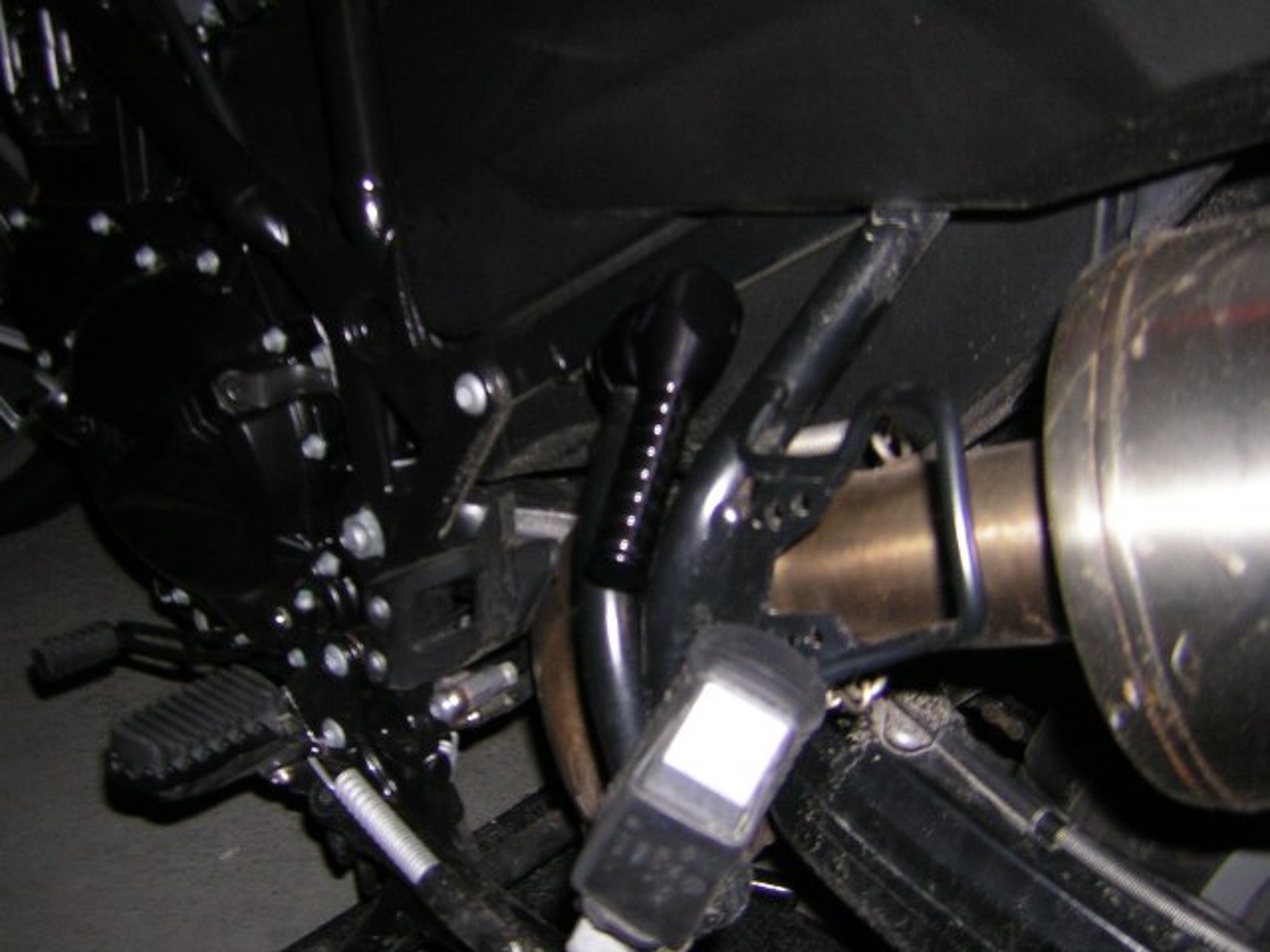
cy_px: 476
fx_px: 1321
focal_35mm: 36
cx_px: 635
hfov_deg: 51.4
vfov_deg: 39.7
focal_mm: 4.7
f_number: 2.6
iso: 50
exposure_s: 1/60.1
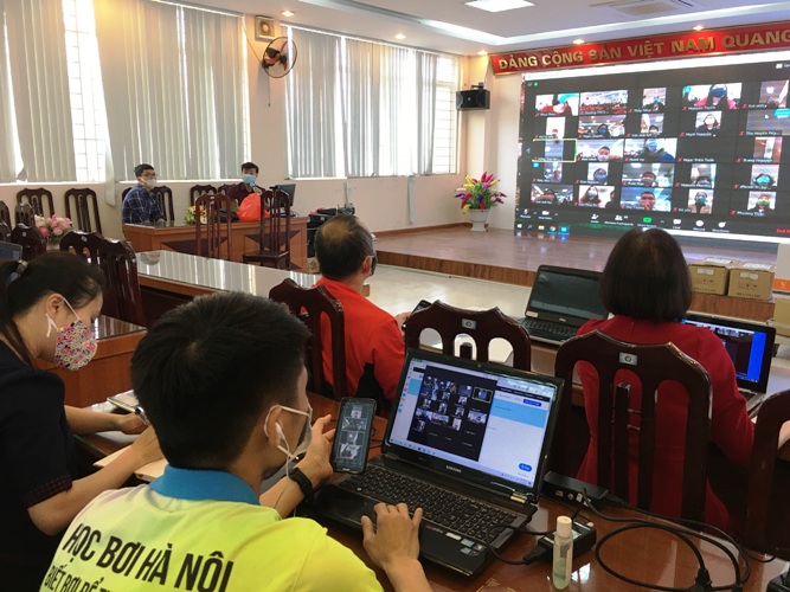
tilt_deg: -10.8
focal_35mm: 29
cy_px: 296
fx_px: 662
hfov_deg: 61.7
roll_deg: -1.1
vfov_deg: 48.2
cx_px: 395
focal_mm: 4.15
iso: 50
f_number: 2.2
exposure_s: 1/33
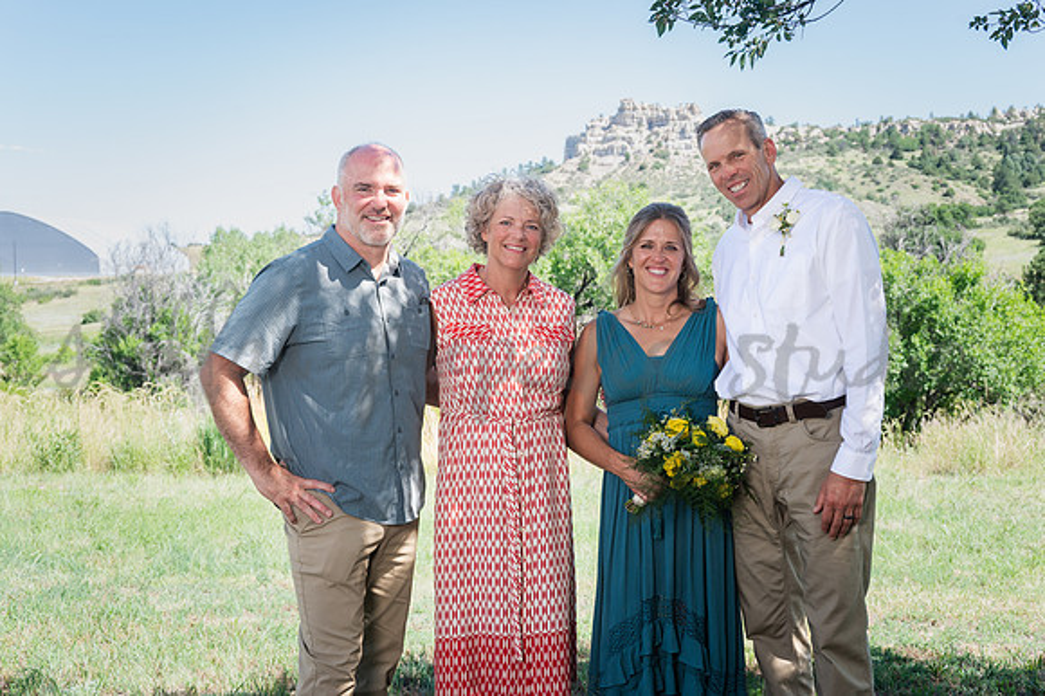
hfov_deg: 42.3
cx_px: 522
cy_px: 348
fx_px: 1352
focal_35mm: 47
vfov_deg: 28.8
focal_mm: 46
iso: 250
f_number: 7.1
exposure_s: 1/200
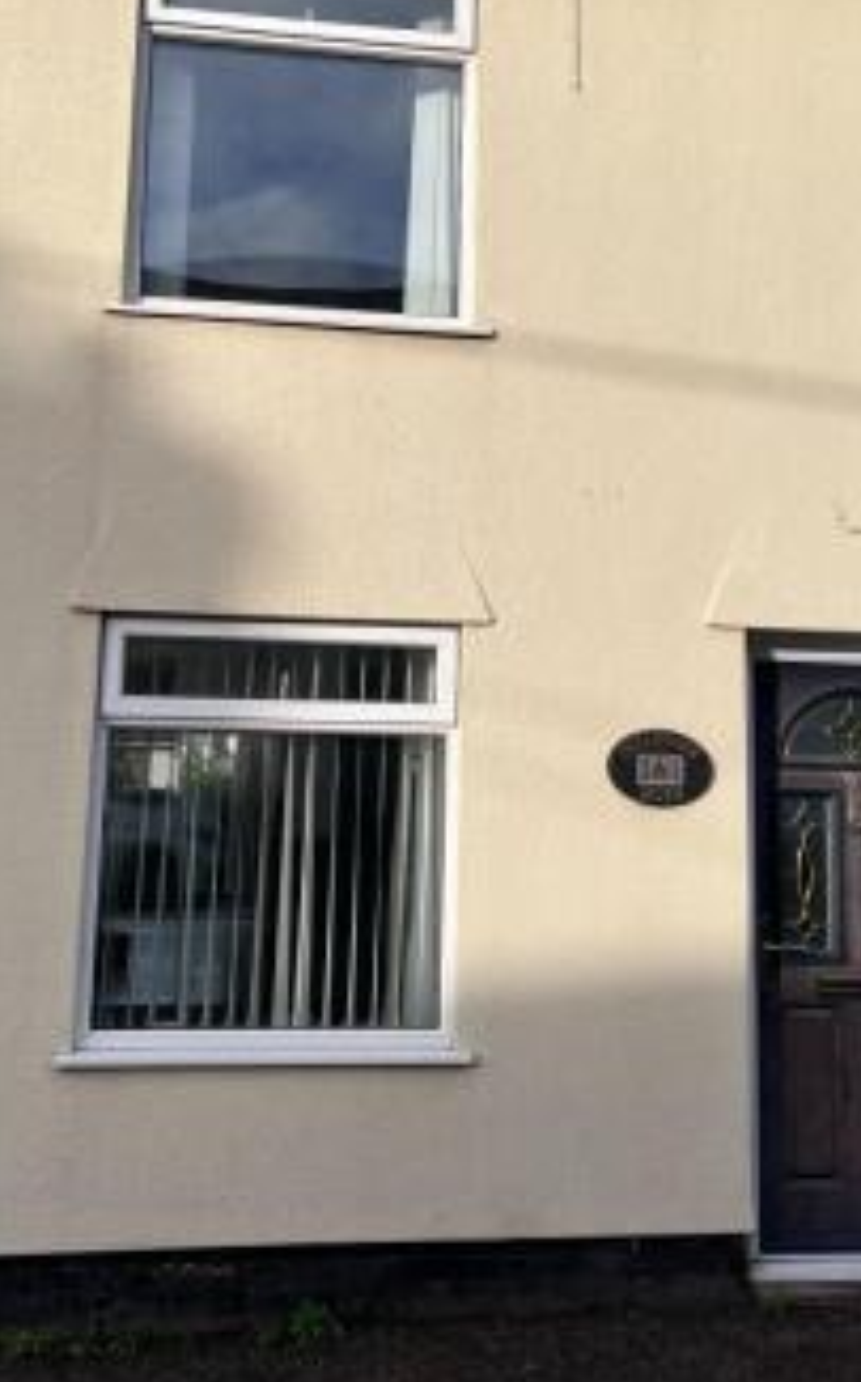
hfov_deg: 34.3
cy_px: 562
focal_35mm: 37
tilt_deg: +9.5
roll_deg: -2.1
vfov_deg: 52.5
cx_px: 475
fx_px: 1393
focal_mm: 5.7
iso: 50
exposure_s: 1/4444
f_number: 1.5
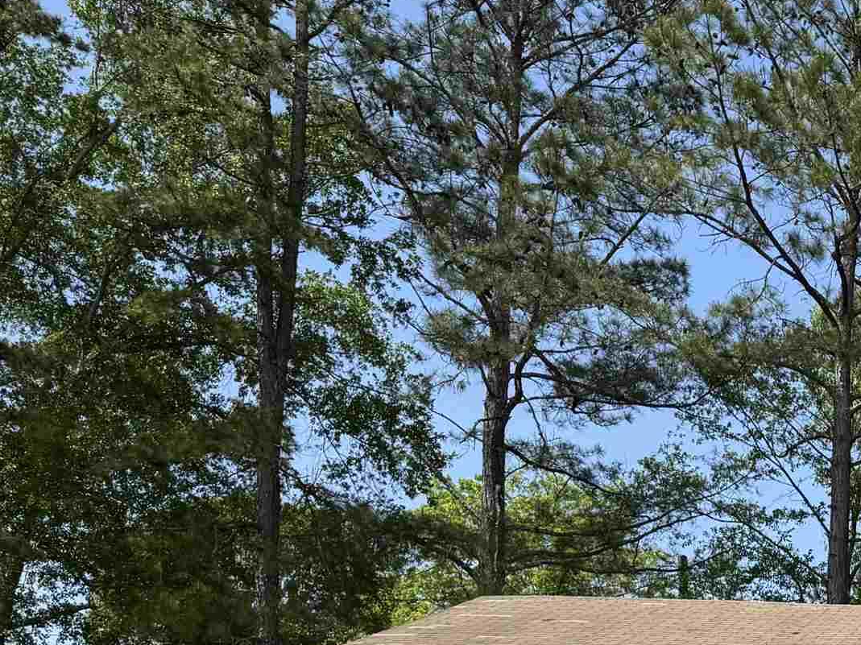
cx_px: 1236
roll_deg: -0.9
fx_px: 1716
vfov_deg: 19.6
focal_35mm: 69
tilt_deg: +4.9
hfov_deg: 23.4
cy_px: 845
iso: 80
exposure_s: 1/3096
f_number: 1.78
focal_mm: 6.76
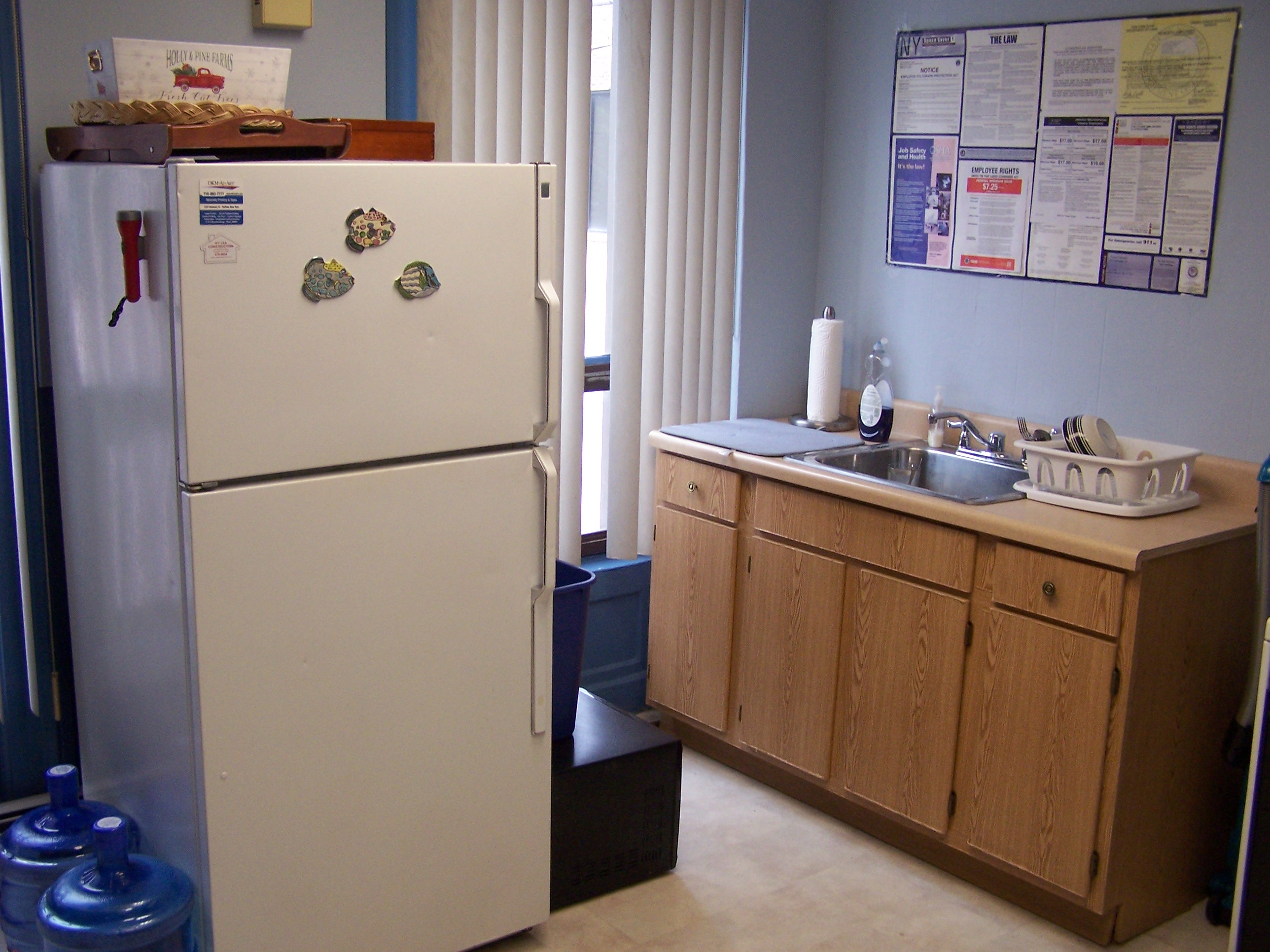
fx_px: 1394
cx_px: 635
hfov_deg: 49.0
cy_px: 476
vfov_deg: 37.7
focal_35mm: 38
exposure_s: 1/60
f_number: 2.8
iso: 140
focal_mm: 6.3
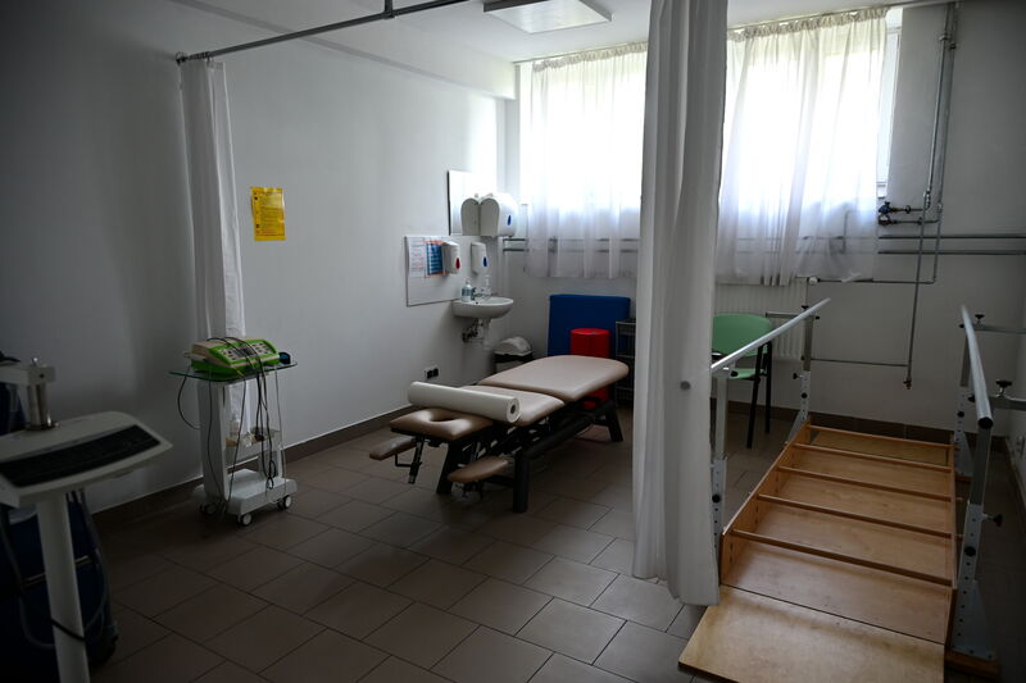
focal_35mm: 24
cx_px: 513
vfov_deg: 53.1
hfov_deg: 73.8
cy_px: 342
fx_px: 684
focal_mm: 24
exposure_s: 1/20
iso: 320
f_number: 4
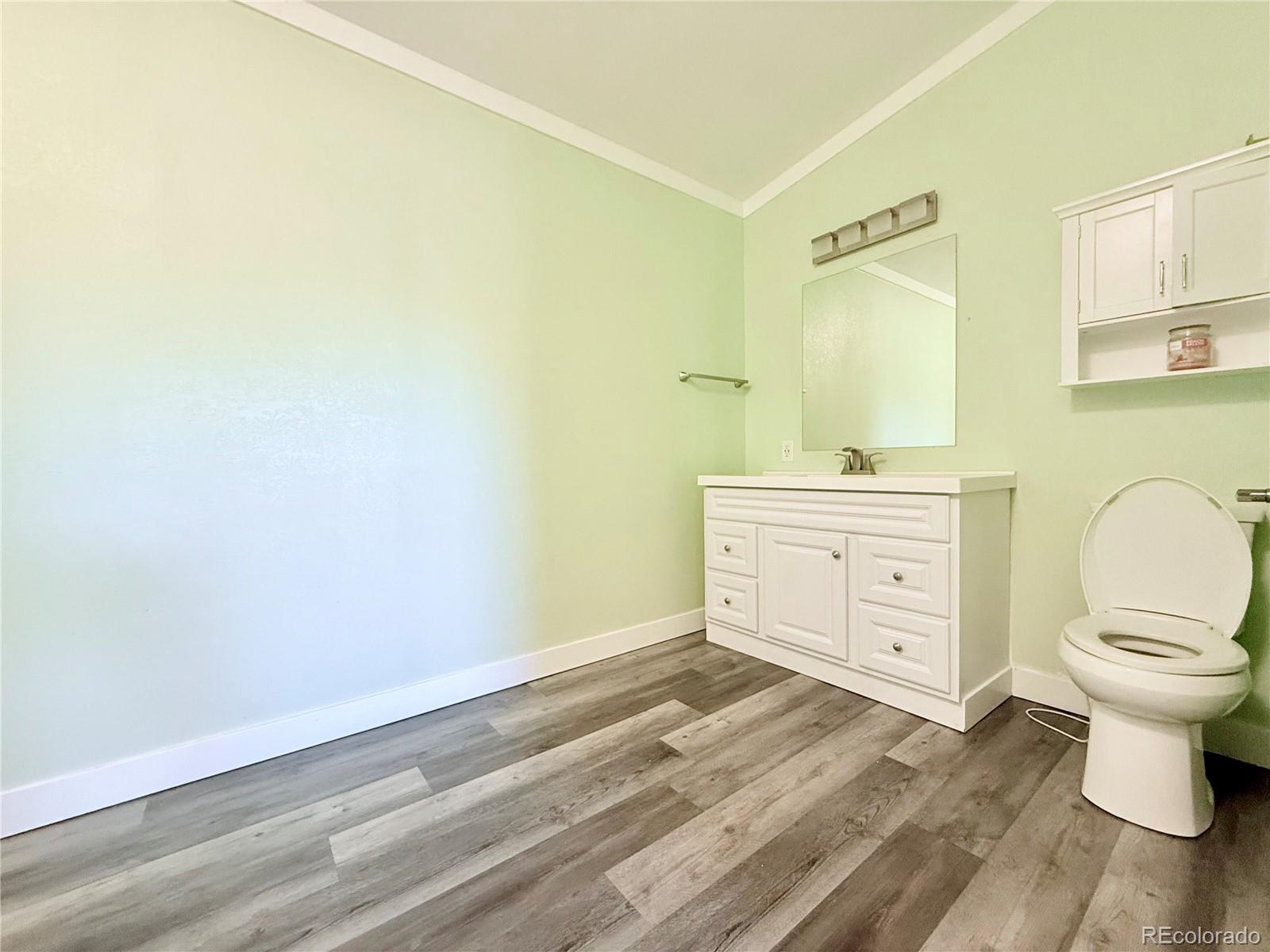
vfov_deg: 85.7
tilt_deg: -2.0
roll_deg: +0.4
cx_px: 635
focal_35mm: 14
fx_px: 514
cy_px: 476
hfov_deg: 102.1
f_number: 2.2
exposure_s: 1/60
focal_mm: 2.22
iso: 250
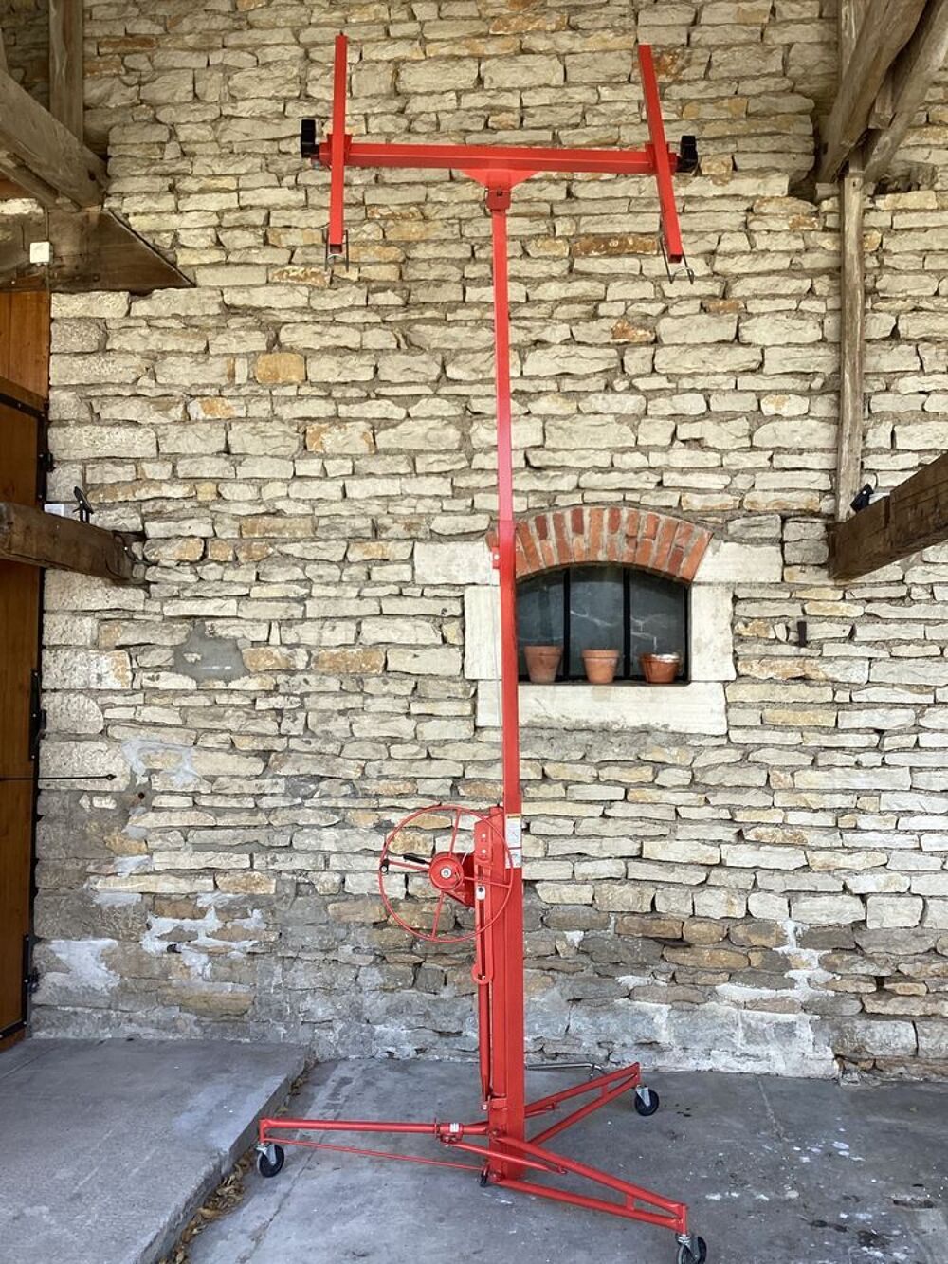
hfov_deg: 45.4
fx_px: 1132
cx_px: 474
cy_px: 632
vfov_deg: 58.3
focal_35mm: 31
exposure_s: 1/143
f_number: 2.4
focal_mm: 3.3
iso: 25
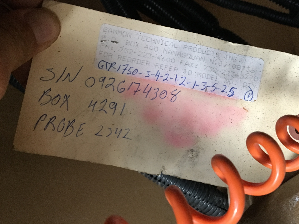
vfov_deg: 35.9
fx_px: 345
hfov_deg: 46.8
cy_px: 102
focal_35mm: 40
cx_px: 154
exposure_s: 1/17
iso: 200
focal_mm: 4.15
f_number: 2.2
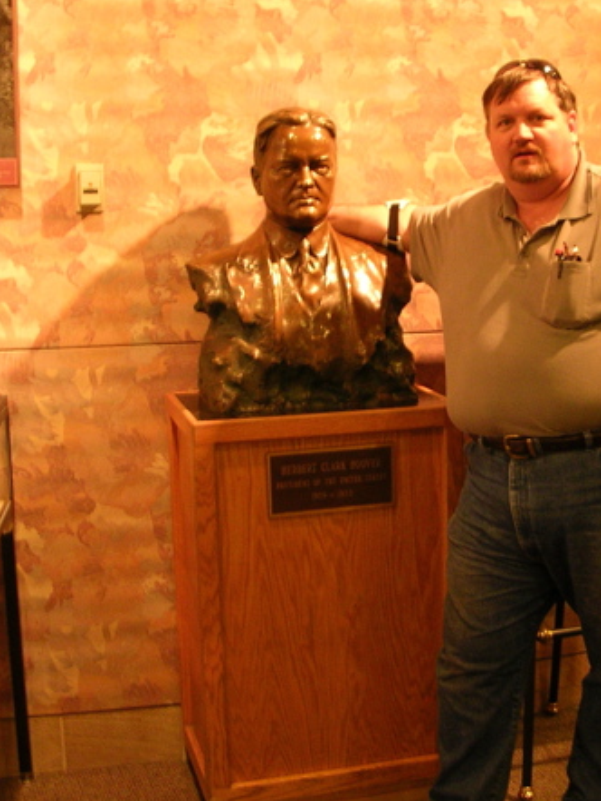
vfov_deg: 34.8
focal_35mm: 55
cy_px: 328
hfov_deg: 26.4
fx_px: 1272
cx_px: 415
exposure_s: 1/3.7
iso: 100
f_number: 2.8
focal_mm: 5.8
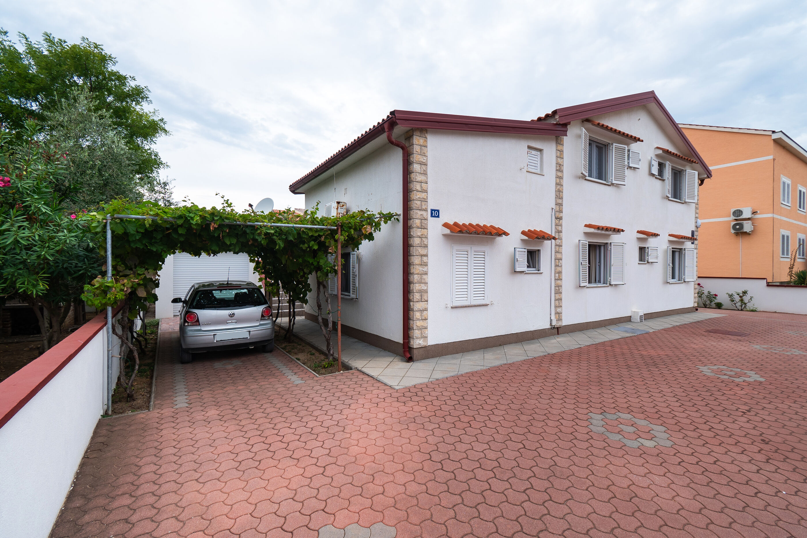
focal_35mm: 15
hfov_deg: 100.4
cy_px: 269
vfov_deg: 77.3
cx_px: 404
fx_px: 336
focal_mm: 10
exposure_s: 1/160
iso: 200
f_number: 8
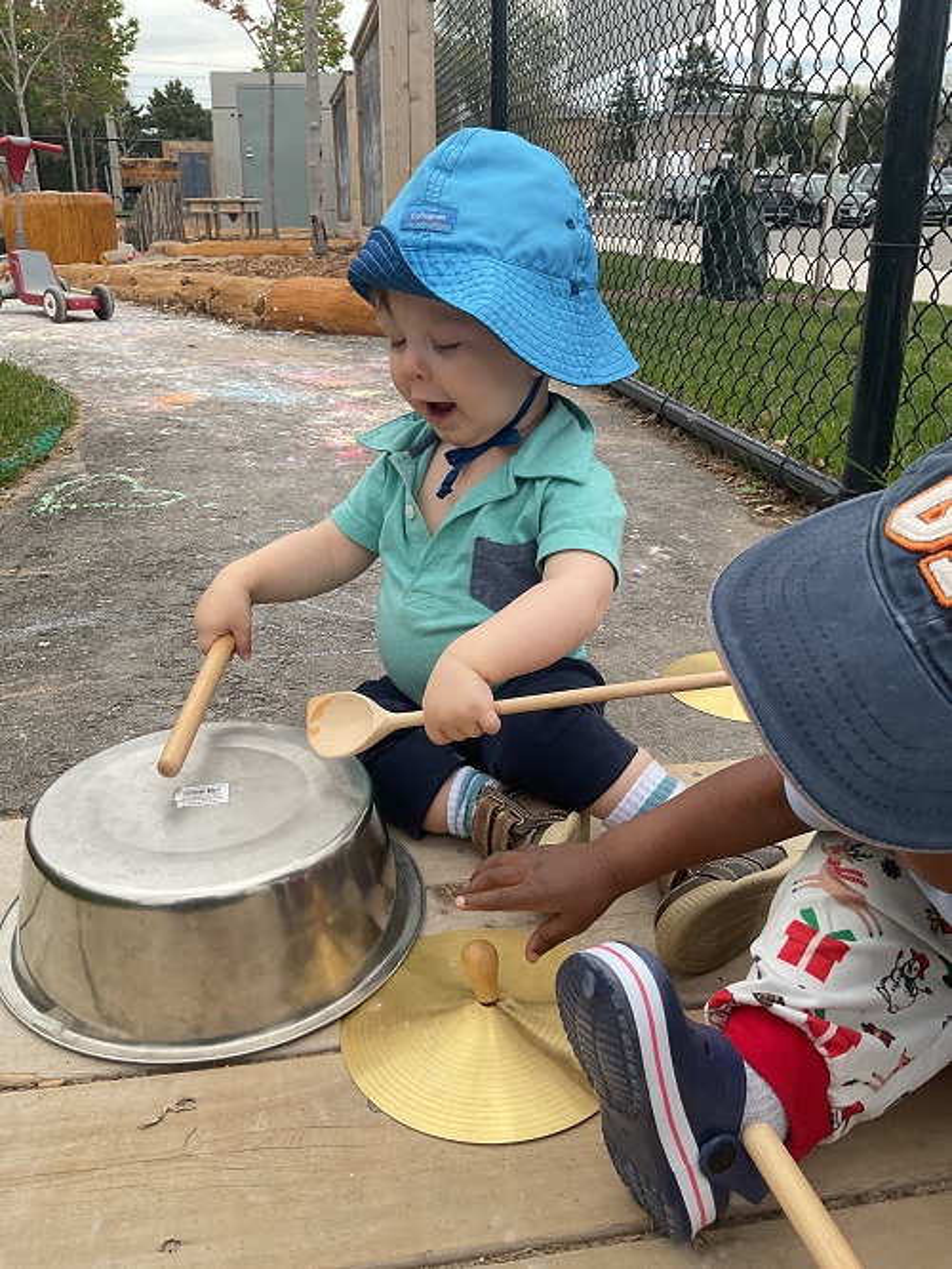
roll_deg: +1.4
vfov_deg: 61.6
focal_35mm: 29
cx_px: 476
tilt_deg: -21.5
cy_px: 634
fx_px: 1063
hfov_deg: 48.3
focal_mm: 3
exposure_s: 1/962
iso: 16
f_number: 1.8
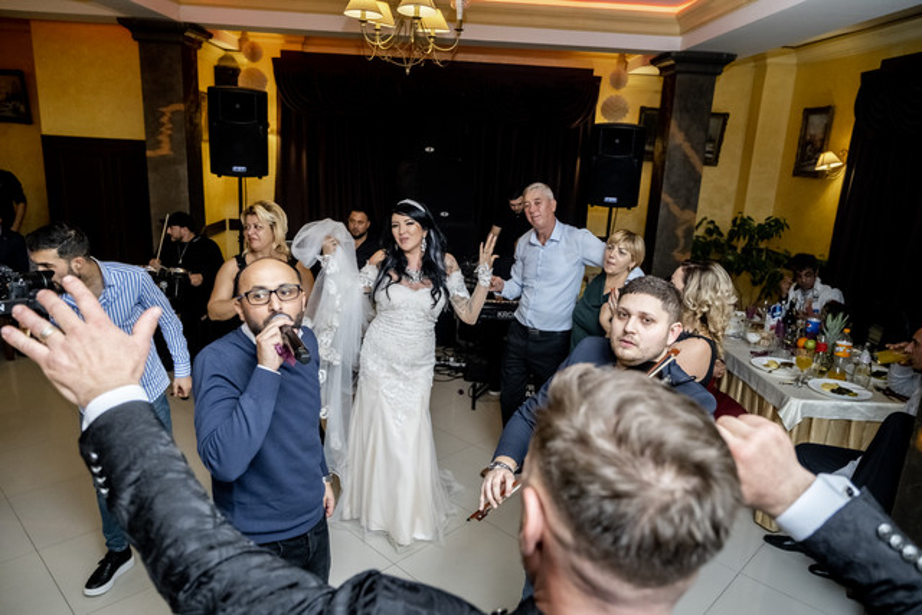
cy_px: 308
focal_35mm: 24
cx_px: 461
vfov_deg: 53.2
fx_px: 615
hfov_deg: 73.7
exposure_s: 1/125
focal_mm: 16
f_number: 2.8
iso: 2000
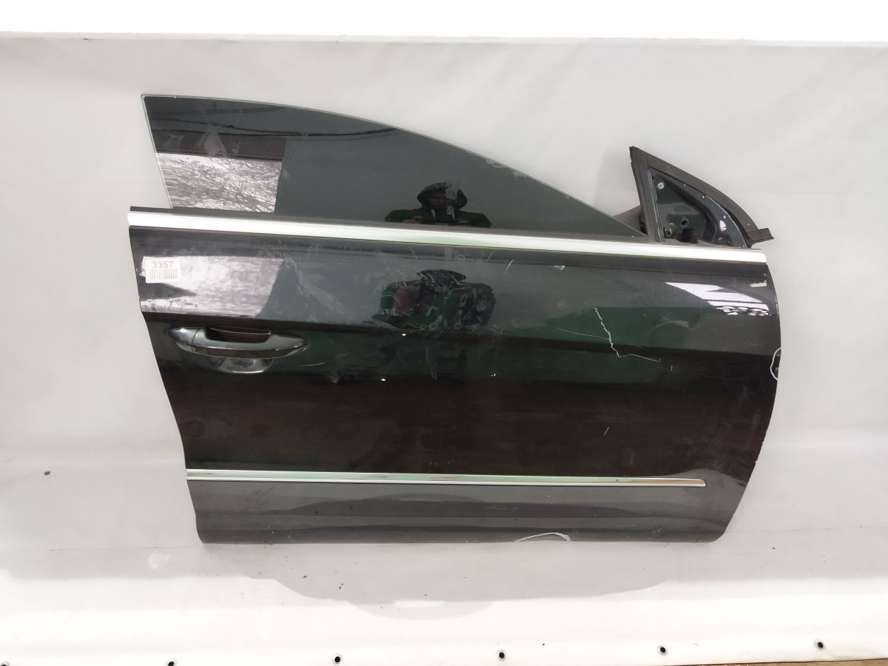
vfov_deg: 51.4
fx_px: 693
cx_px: 444
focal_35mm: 27
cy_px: 333
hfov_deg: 65.3
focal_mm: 4.71
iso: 369
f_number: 1.79
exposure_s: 1/25
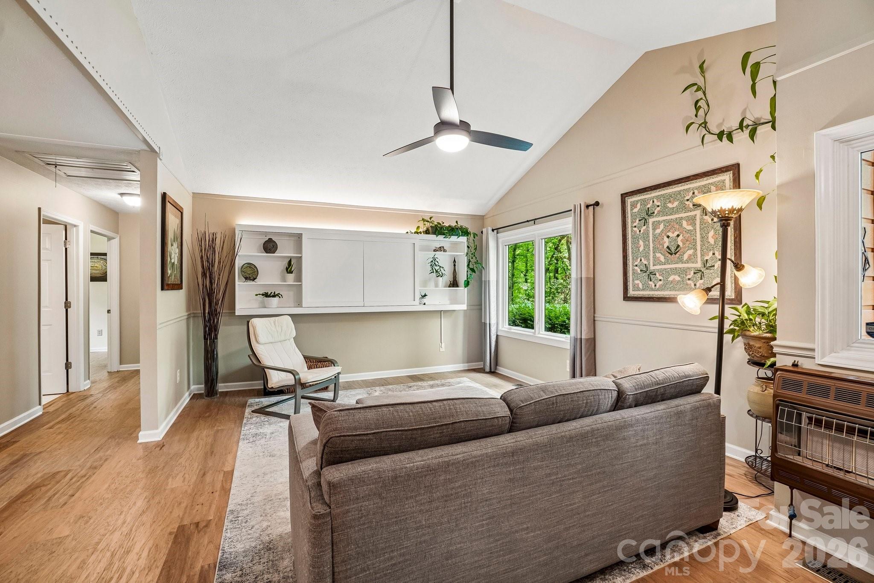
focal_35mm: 15
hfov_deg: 100.4
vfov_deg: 77.3
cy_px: 292
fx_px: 364
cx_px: 437
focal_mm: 10
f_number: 8
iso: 400
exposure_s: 1/13
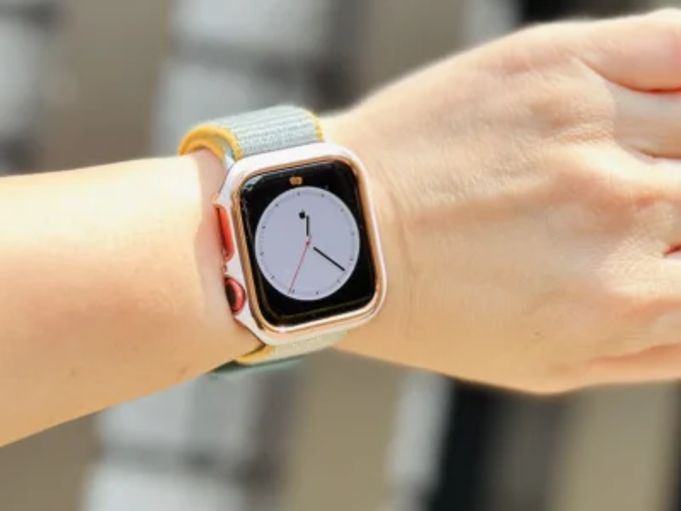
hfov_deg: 39.7
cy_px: 256
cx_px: 340
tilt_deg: +1.0
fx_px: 944
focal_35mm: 48
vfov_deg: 30.3
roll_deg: -9.5
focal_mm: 6.86
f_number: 1.78
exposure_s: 1/1120
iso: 80
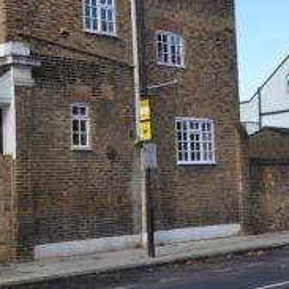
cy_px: 137
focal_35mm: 73
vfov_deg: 23.7
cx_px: -33
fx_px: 690
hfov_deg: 22.3
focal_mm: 22
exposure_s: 1/250
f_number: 8
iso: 200
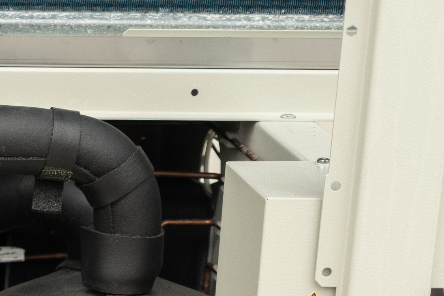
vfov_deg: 7.7
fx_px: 2134
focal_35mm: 173
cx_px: -317
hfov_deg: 11.2
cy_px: 499
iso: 250
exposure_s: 1/200
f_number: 4
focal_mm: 47
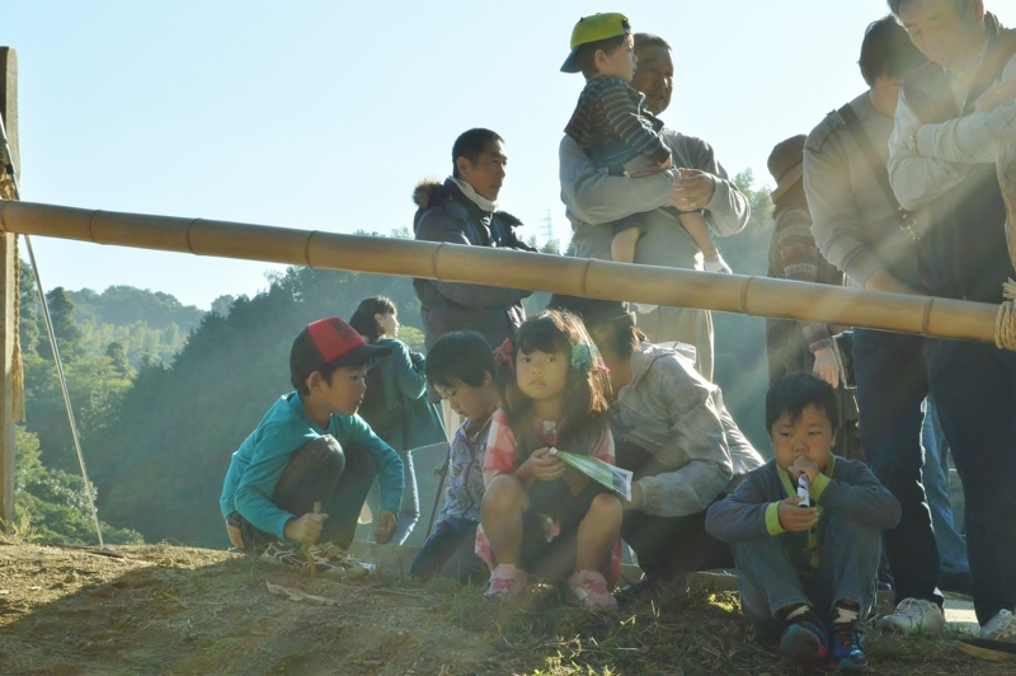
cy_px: 338
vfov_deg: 16.5
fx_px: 2326
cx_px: 508
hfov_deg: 24.6
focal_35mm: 82
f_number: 20
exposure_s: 1/250
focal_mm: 55
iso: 800
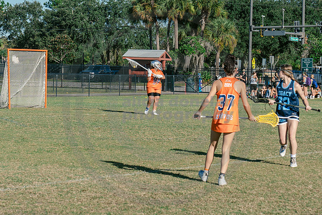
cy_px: 84
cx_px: 120
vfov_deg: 10.5
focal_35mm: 130
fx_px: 1163
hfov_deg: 15.7
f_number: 5.6
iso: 250
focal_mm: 70
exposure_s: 1/1250
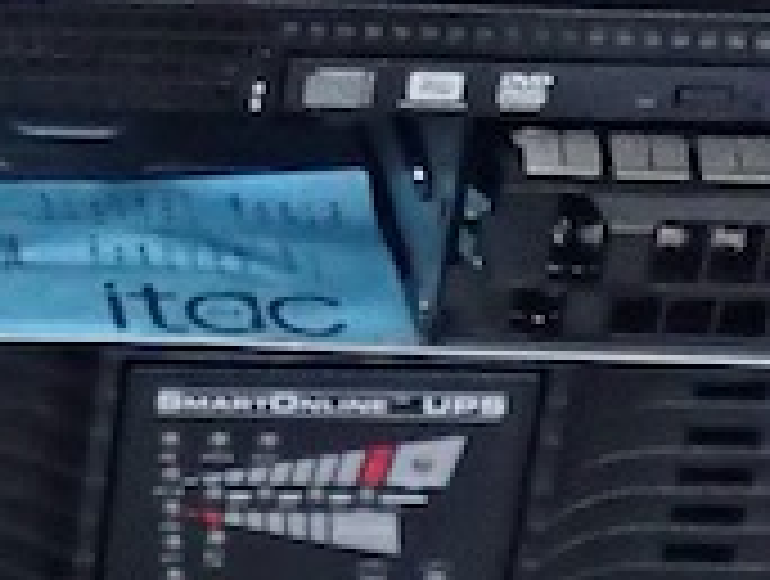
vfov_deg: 6.6
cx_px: -1135
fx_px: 4993
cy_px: -63
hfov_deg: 8.1
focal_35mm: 224
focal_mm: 5.5
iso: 800
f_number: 2.3
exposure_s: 1/30
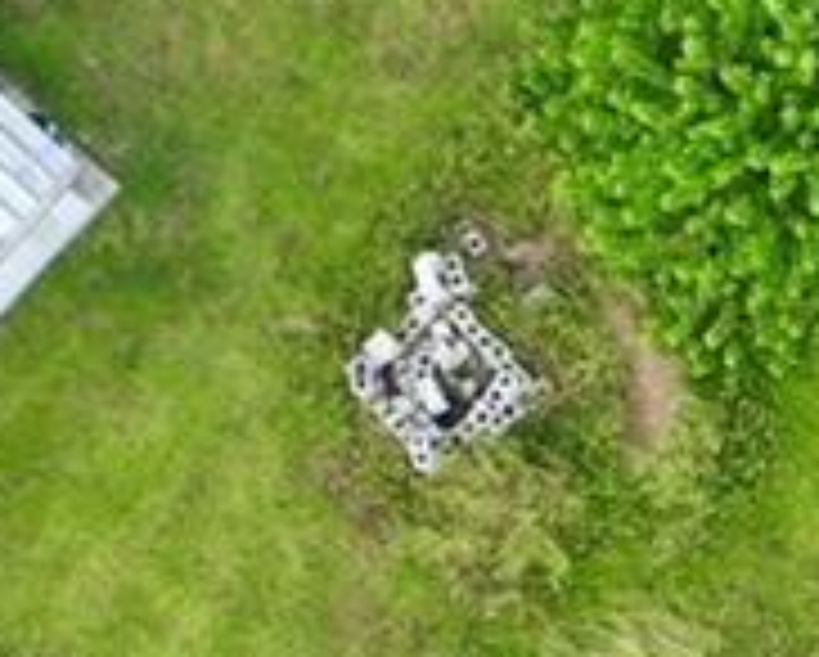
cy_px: 1215
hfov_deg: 8.0
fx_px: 5605
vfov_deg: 6.5
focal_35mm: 231
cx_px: 1624
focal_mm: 10.26
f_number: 4.5
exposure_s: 1/200
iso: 100
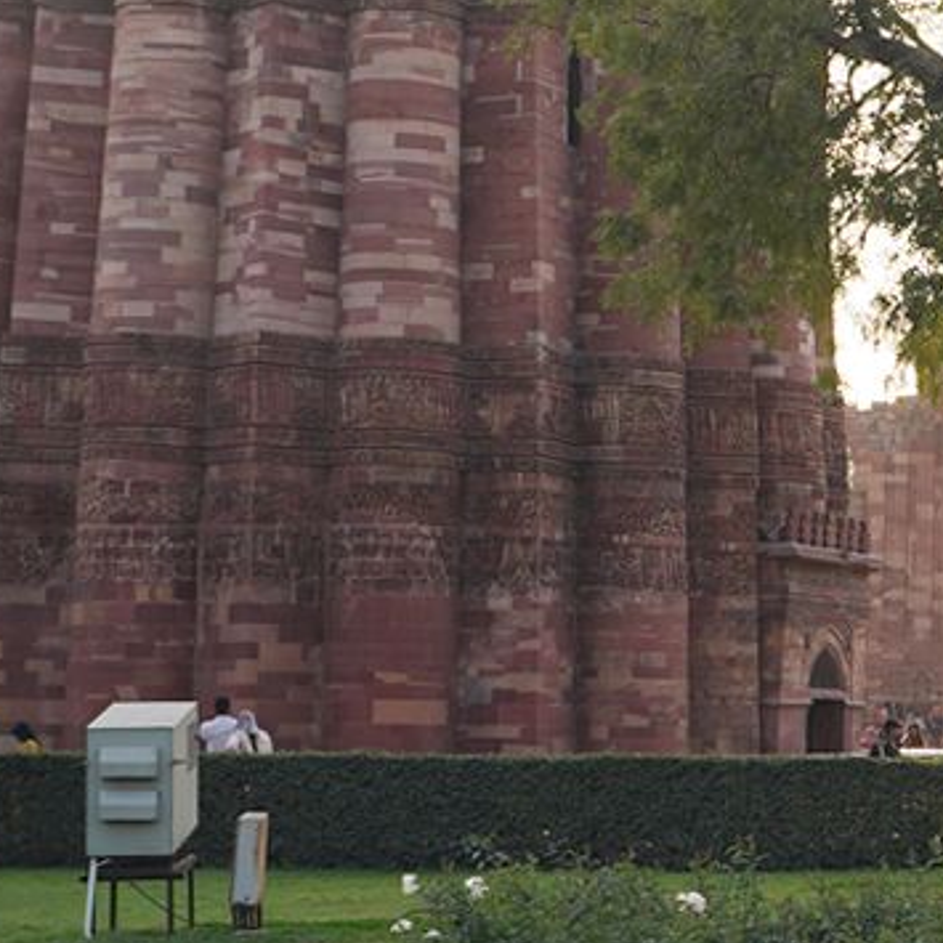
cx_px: 1894
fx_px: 3544
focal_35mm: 115
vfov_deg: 15.2
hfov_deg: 13.1
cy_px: 523
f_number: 7.1
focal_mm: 24
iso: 100
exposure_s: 1/100
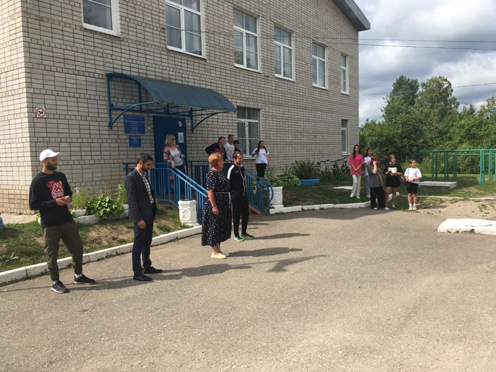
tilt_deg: -6.1
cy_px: 186
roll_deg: +2.9
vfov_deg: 48.2
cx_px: 248
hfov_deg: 61.7
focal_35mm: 29
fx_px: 416
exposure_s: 1/1672
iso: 25
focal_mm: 4.15
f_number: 2.2
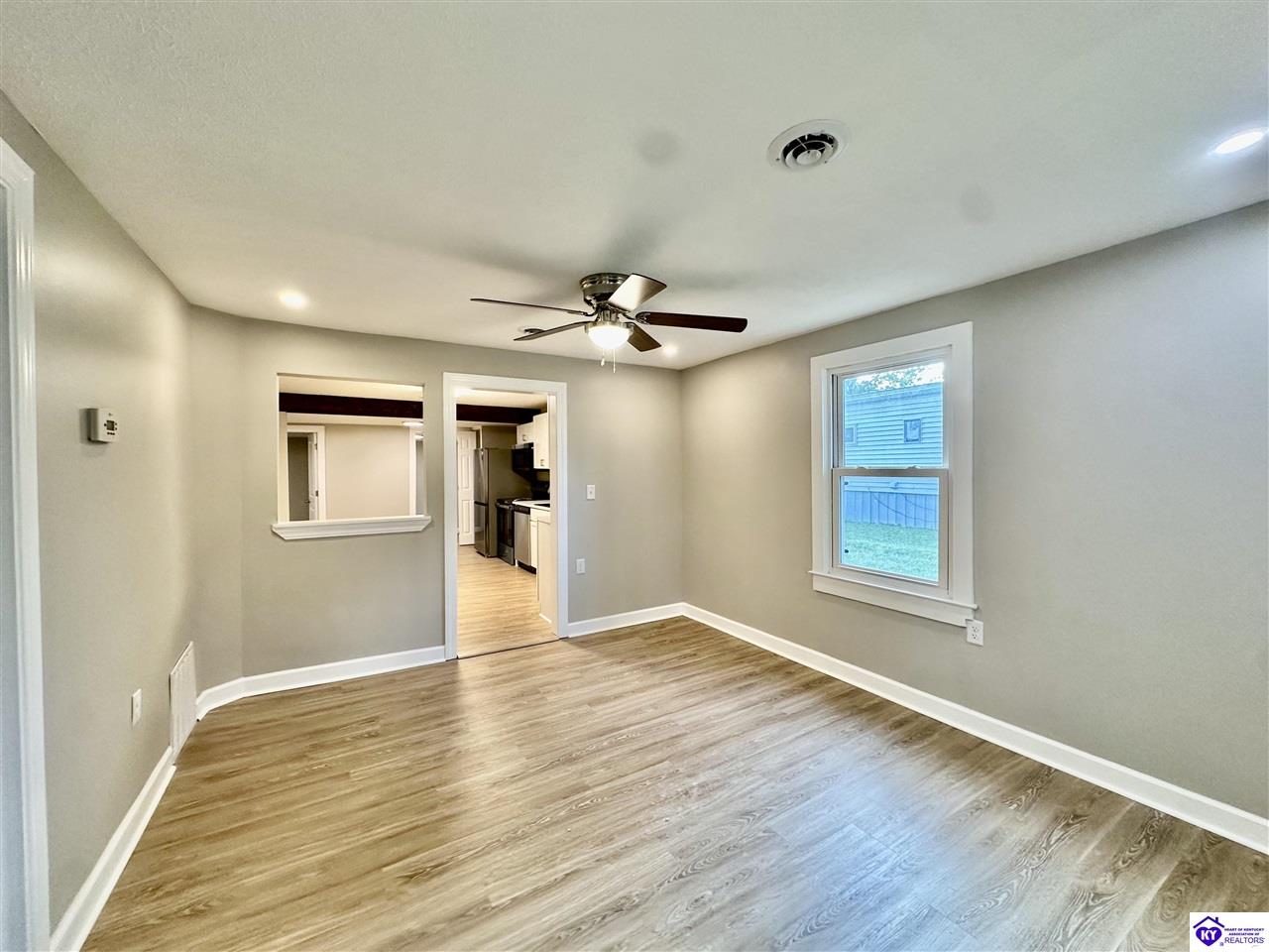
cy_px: 476
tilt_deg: -2.0
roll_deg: -0.2
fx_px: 513
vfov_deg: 85.7
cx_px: 634
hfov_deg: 102.1
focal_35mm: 14
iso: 200
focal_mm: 2.22
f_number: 2.2
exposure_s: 1/120
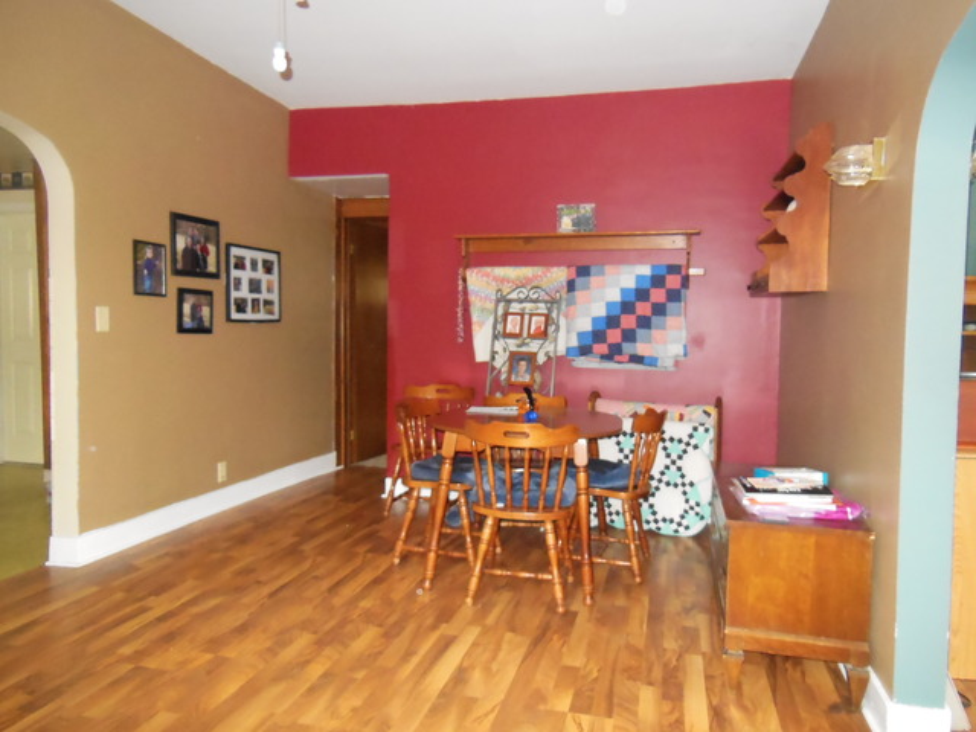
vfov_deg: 54.9
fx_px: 705
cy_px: 366
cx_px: 488
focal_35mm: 25
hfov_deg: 69.4
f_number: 3.5
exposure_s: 1/25
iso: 1250
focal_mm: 4.5
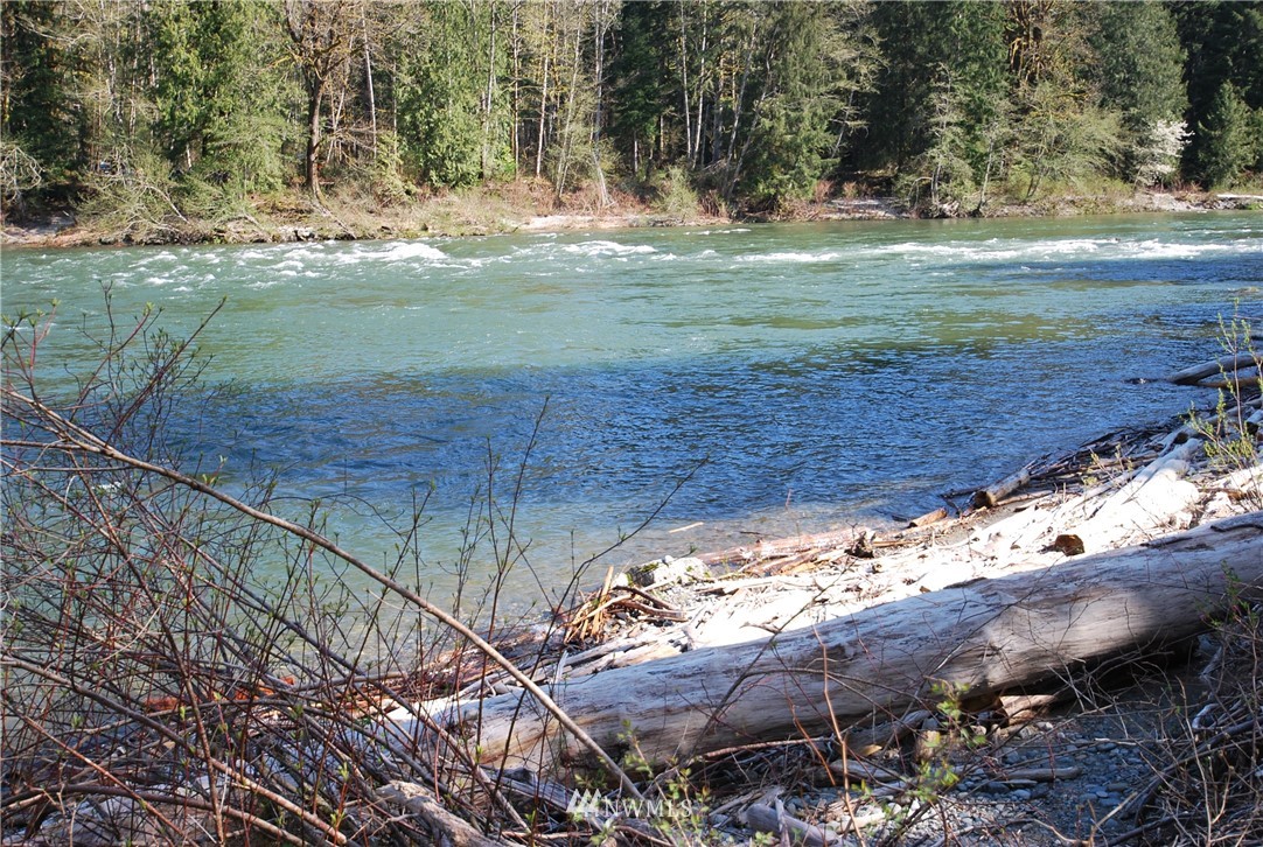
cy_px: 424
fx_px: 1265
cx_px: 632
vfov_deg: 37.0
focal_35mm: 36
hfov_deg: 53.0
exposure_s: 1/160
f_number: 6.3
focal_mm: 24
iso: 100
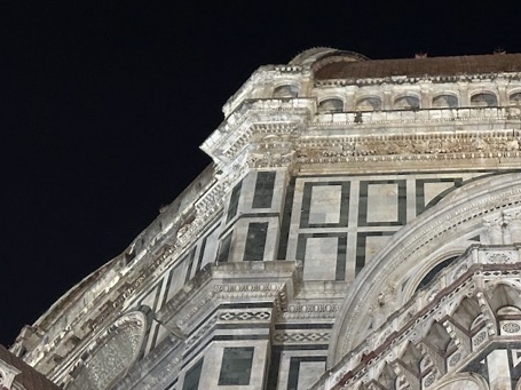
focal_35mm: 95
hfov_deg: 20.7
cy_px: 229
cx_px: 281
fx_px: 1429
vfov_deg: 15.5
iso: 640
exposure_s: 1/25
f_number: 1.78
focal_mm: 6.86
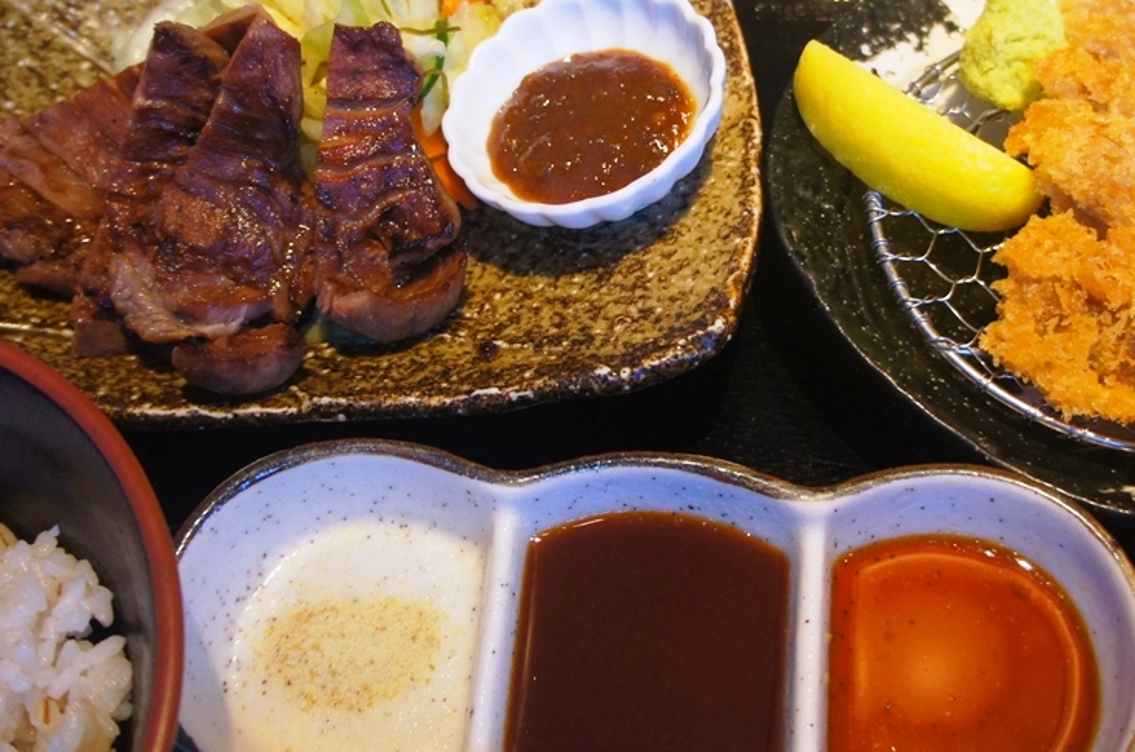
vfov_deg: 30.4
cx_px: 660
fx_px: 1385
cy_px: 330
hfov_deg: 44.4
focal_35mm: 44
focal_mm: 18
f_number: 4
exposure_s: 1/160
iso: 1000
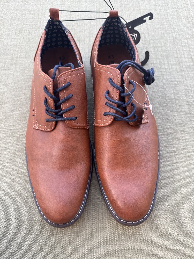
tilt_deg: -66.7
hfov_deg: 56.8
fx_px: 179
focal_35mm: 24
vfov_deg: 71.6
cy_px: 130
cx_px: 97
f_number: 1.78
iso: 125
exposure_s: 1/121
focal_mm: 6.76
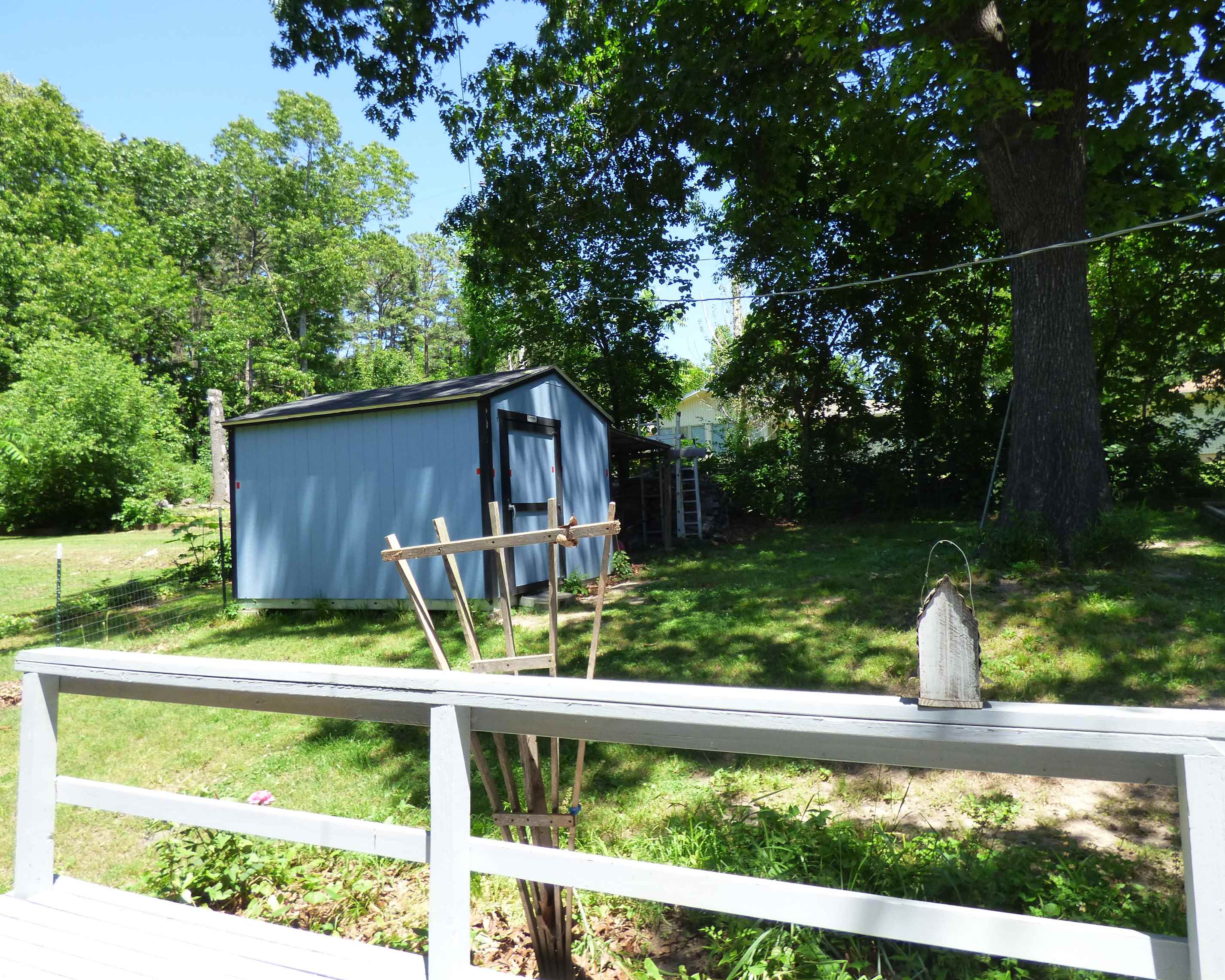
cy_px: 486
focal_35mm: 21
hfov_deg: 77.6
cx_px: 639
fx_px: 761
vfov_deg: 65.5
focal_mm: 3.59
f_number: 2.8
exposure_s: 1/640
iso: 200
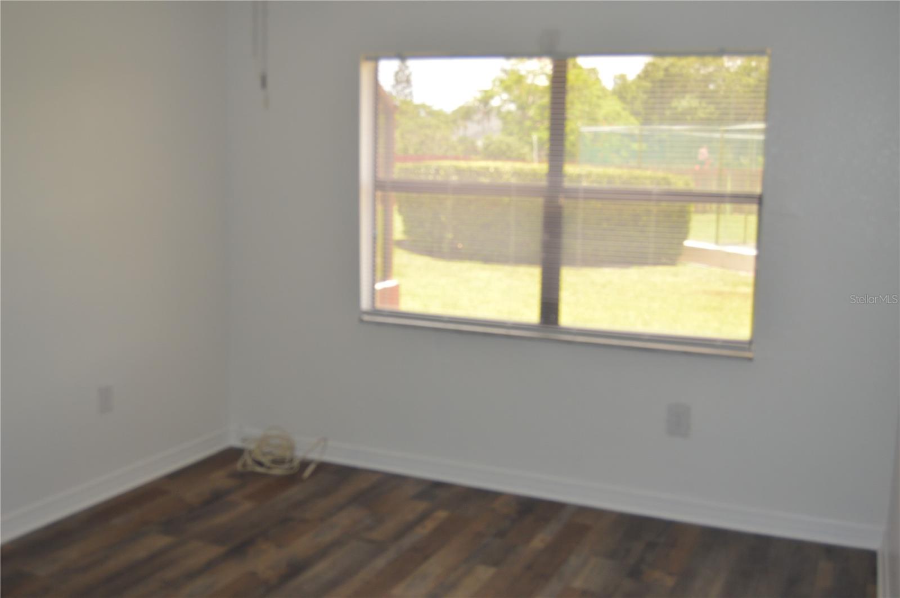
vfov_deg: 34.1
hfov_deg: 49.6
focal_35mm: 39
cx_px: 450
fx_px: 974
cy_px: 299
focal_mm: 26
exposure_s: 1/125
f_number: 4
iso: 320
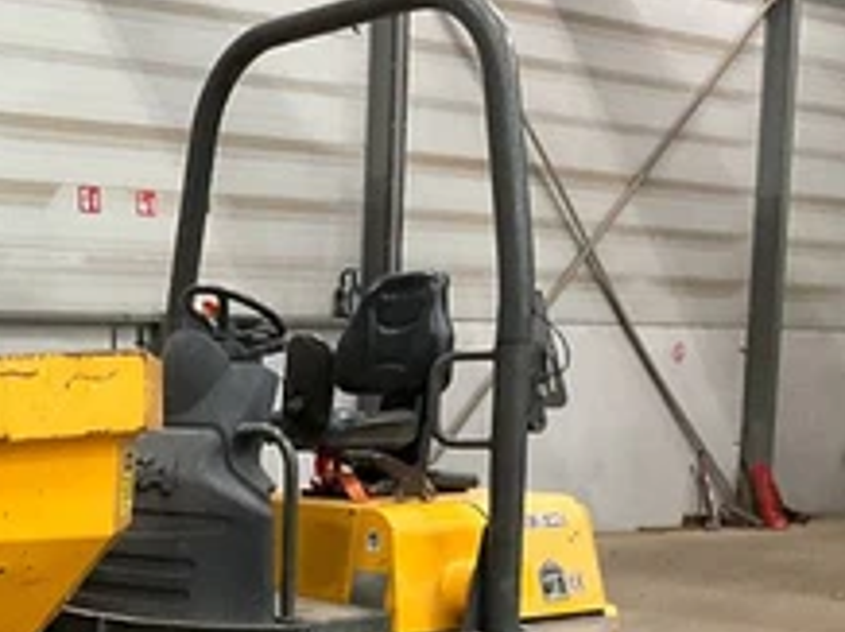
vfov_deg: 22.2
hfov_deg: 28.1
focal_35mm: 64
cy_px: 597
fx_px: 1561
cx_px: -43
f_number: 1.8
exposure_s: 1/60
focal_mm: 3
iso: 200
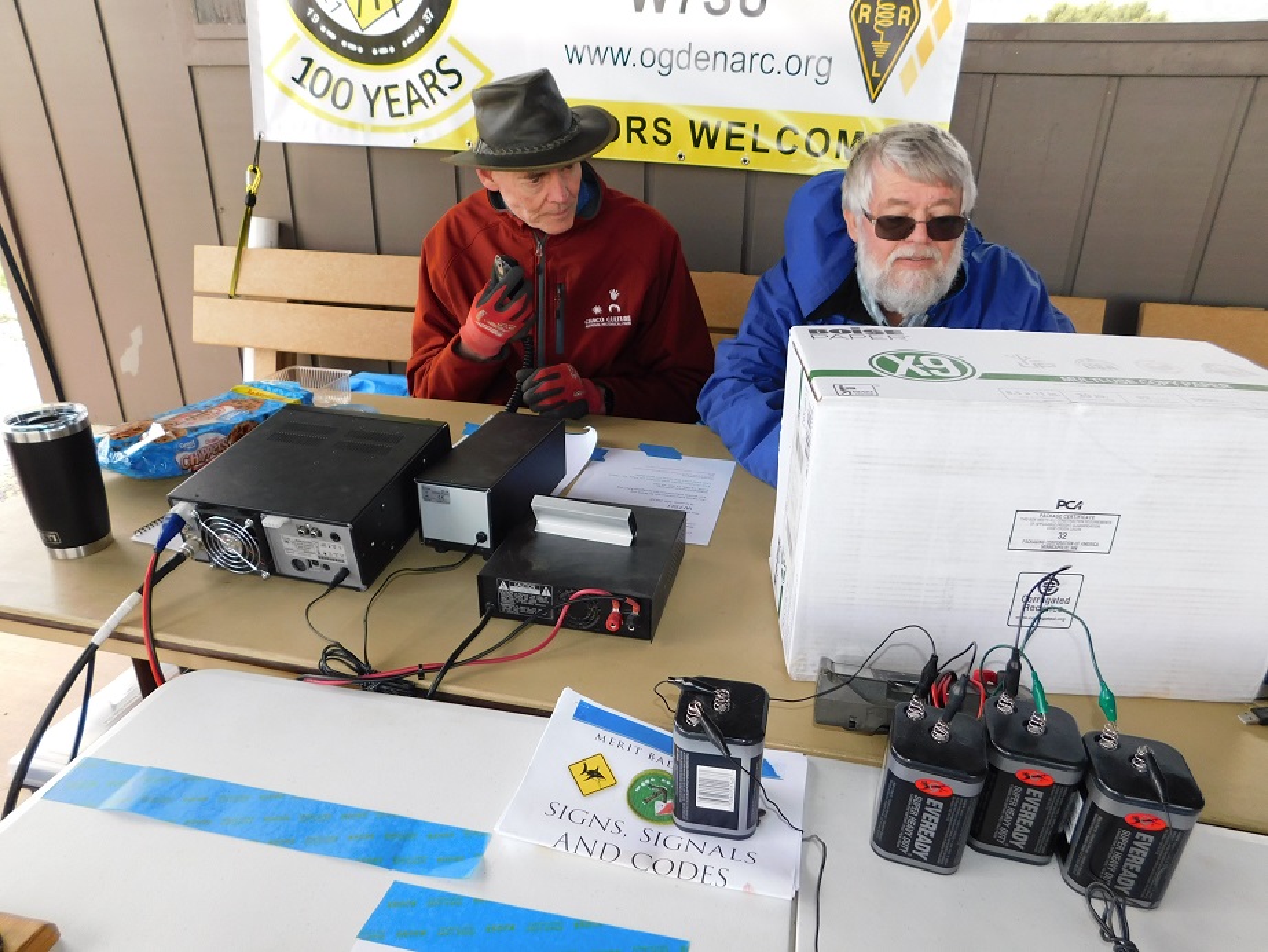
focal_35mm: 23
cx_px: 634
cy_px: 476
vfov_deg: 58.9
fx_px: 843
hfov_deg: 73.9
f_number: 3
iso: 125
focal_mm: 4
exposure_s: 1/125
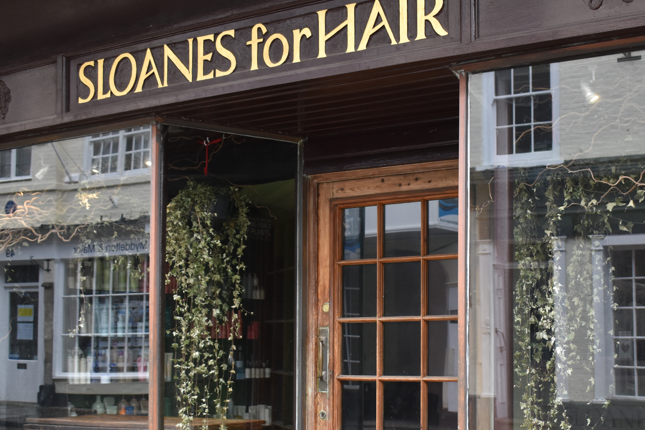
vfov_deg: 23.8
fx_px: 1017
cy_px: 287
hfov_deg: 35.1
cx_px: 392
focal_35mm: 57
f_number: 4
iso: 800
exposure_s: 1/250
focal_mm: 25
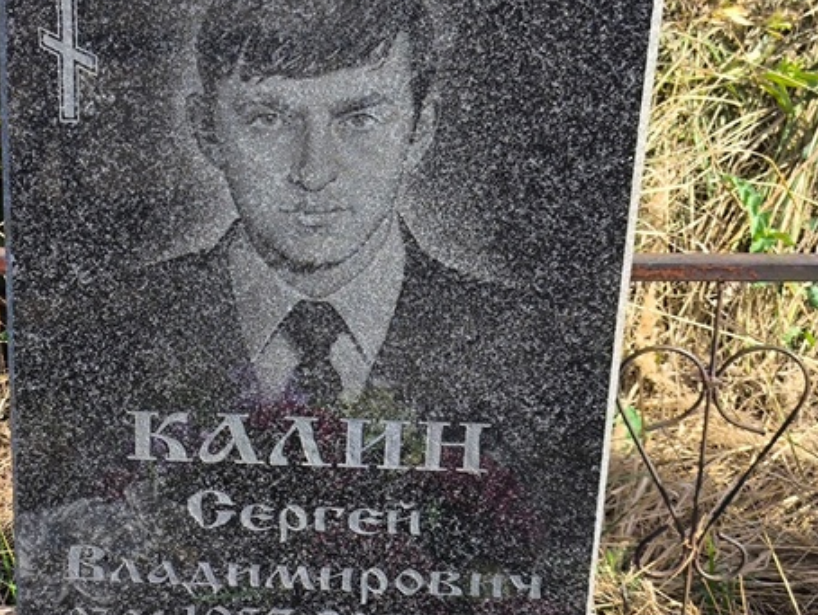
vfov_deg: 16.7
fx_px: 2081
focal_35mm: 88
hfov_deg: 21.9
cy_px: 426
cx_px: 132
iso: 50
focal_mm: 4.71
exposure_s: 1/754
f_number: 1.7
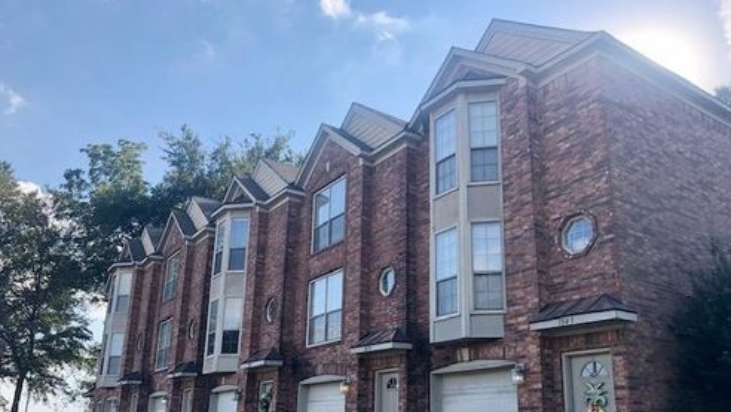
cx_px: 367
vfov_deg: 37.4
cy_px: 271
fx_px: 601
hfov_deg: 62.6
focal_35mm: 31
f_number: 1.8
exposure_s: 1/1116
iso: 20
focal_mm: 4
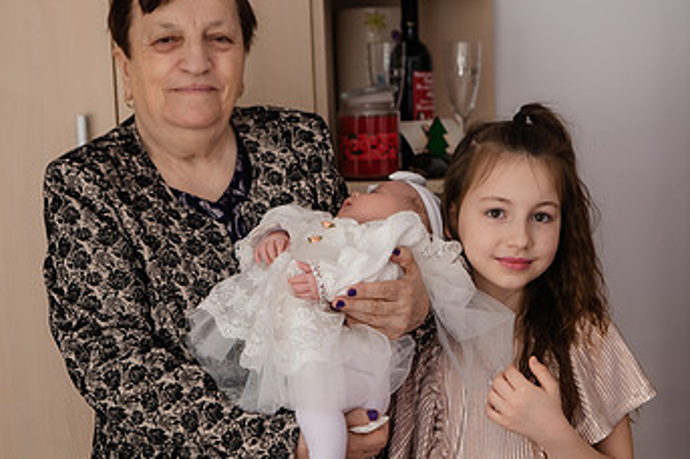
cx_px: 372
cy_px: 262
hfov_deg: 23.1
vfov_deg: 15.5
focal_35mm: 88
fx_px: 1685
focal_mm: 52
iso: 400
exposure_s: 1/125
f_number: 3.2
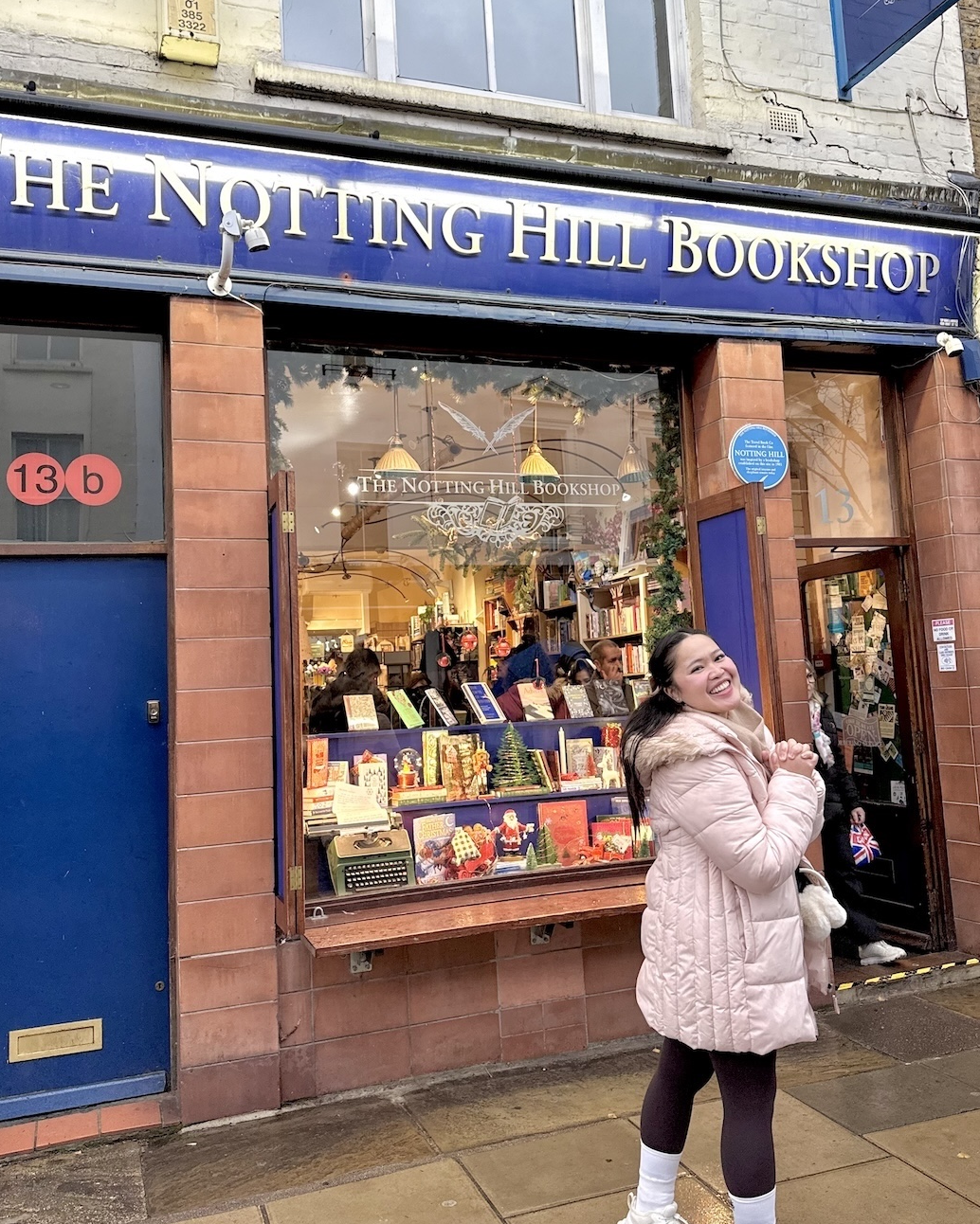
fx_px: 1051
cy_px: 574
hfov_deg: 50.0
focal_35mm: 29
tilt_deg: +5.7
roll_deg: +3.0
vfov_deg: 60.4
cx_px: 489
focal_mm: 6.76
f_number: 1.78
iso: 200
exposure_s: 1/100
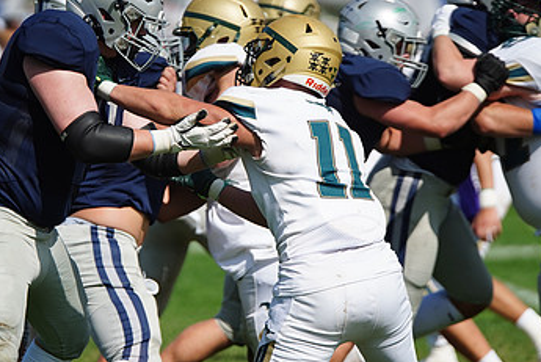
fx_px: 6921
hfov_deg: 4.5
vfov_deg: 3.0
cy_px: 190
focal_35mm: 460
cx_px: 224
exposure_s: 1/8000
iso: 400
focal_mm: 274
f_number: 2.8
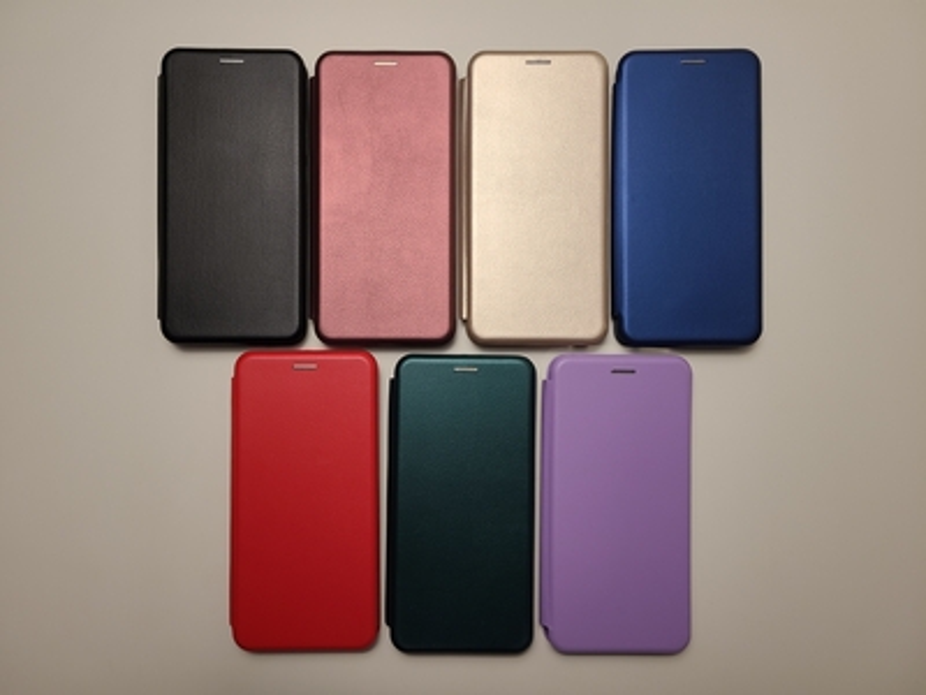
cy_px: 348
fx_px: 696
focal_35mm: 26
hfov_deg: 67.3
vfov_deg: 53.1
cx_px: 463
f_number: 1.8
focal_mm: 5.4
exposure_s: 1/100
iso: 50
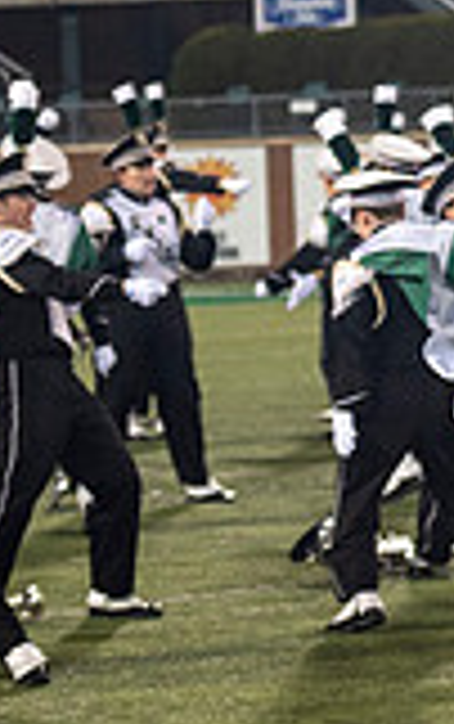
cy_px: 301
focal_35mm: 257
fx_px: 5074
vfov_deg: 8.2
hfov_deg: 5.0
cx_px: 1128
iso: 1000
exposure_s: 1/500
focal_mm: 70
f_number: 2.8
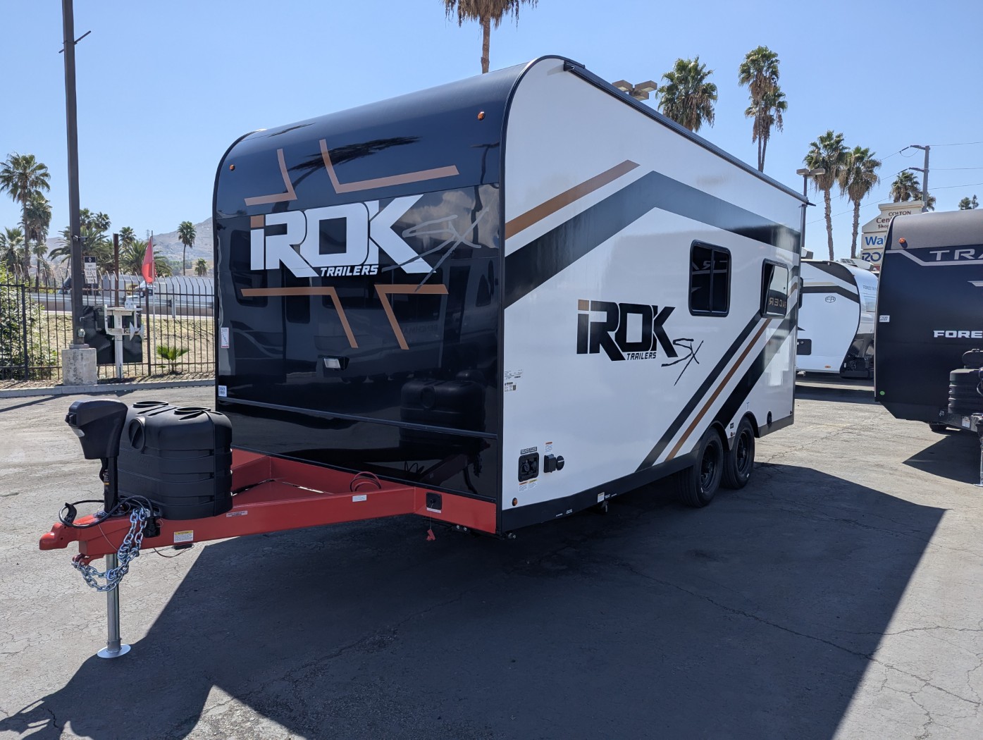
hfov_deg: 71.5
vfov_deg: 56.9
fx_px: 682
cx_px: 492
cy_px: 370
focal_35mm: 24
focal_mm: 6.81
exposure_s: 1/1887
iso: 47
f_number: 1.85
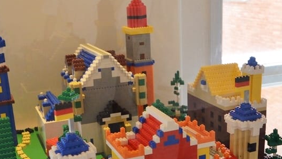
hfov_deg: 35.4
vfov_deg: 20.3
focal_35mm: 59
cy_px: 113
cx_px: 135
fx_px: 441
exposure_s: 1/400
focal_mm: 20
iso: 1000
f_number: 3.5
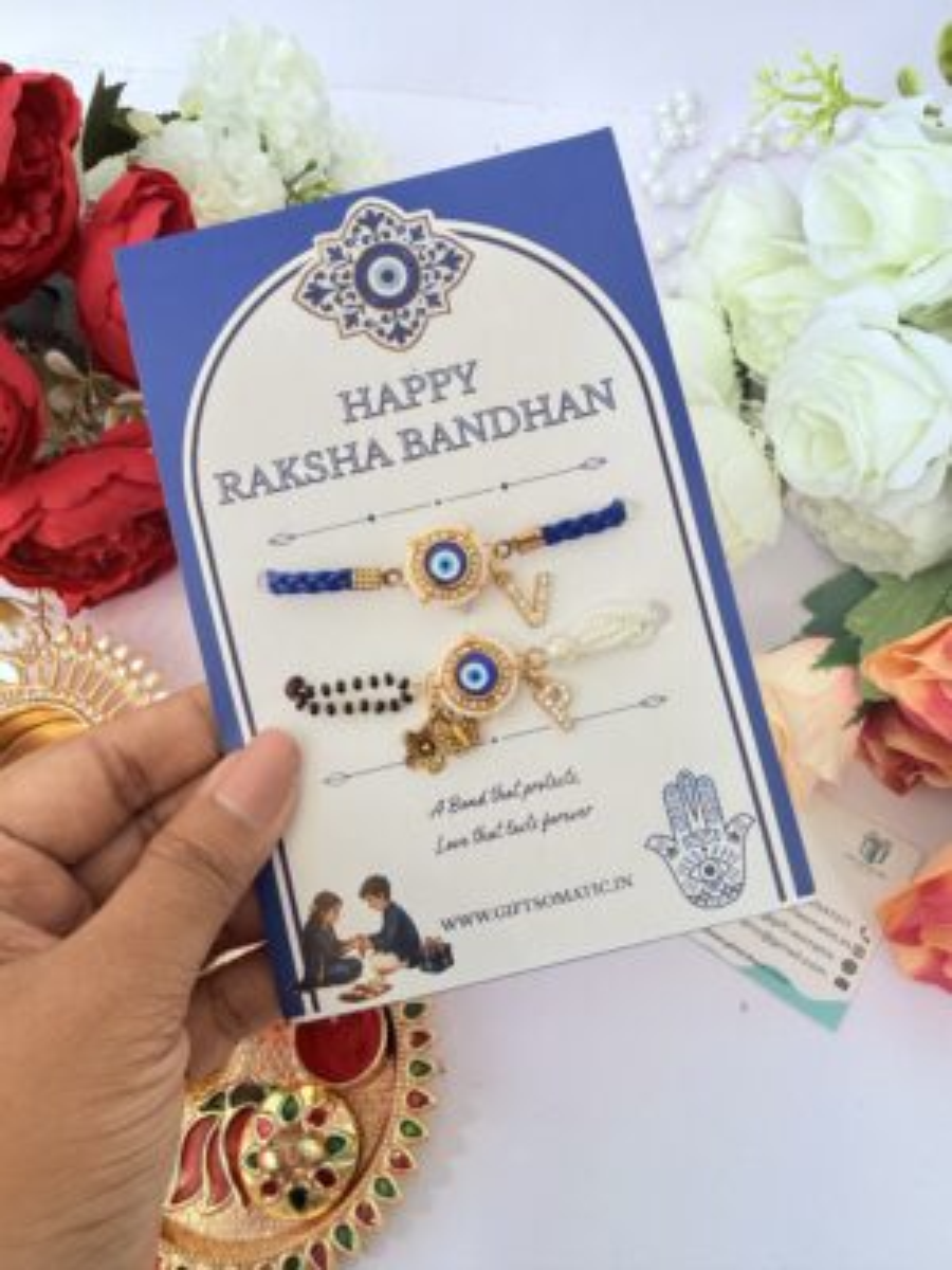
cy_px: 635
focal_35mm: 24
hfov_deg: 56.8
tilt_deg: -66.9
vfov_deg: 71.6
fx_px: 880
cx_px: 476
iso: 40
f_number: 2.2
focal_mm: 2.22
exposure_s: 1/232
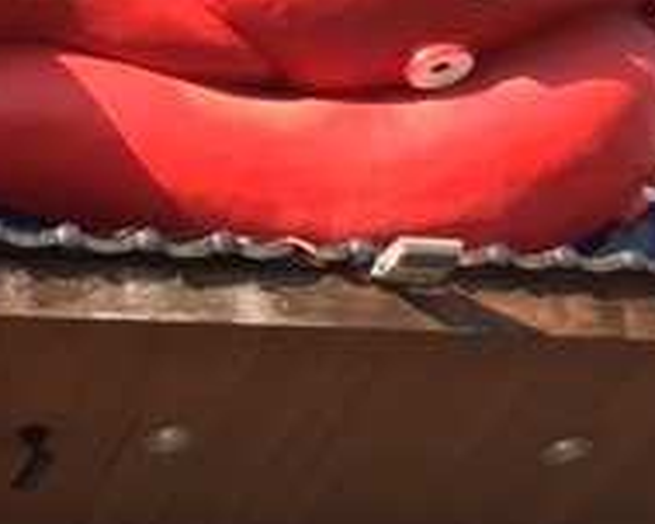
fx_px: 1860
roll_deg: -1.8
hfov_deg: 19.1
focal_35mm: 96
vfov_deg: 16.0
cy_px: 160
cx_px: -73
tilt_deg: +27.2
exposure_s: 1/388
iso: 25
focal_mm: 4.15
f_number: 2.2
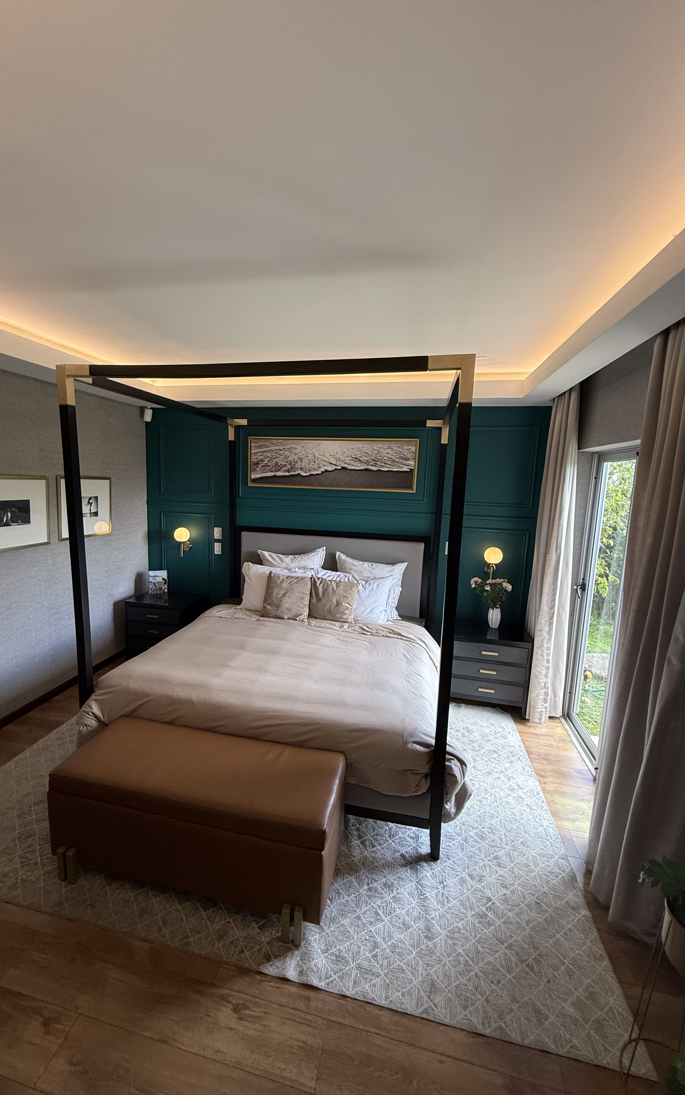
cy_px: 544
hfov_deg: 74.7
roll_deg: -3.2
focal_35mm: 15
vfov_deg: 101.5
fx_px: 448
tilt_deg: -7.5
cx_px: 317
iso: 200
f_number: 2.2
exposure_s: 1/120
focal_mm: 2.22
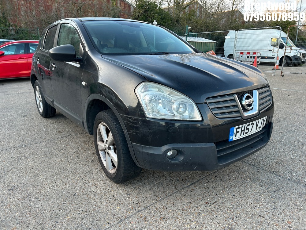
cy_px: 115
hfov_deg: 67.3
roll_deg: -1.4
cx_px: 153
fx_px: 230
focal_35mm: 26
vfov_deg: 53.1
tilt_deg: -14.9
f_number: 1.5
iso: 32
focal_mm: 5.7
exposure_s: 1/147
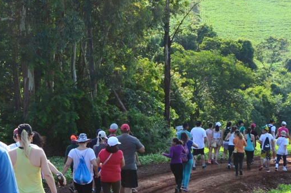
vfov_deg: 11.5
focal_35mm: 119
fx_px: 960
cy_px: 94
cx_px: 193
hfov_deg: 17.2
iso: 200
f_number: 11
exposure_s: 1/100
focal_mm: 40
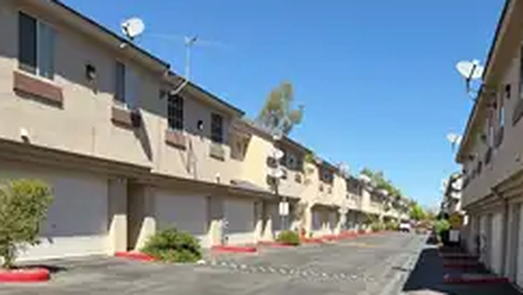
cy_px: 261
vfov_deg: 26.9
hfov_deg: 46.1
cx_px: 374
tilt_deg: -3.0
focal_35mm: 43
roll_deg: -2.0
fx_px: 597
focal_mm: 6.76
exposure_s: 1/4167
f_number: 1.78
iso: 80
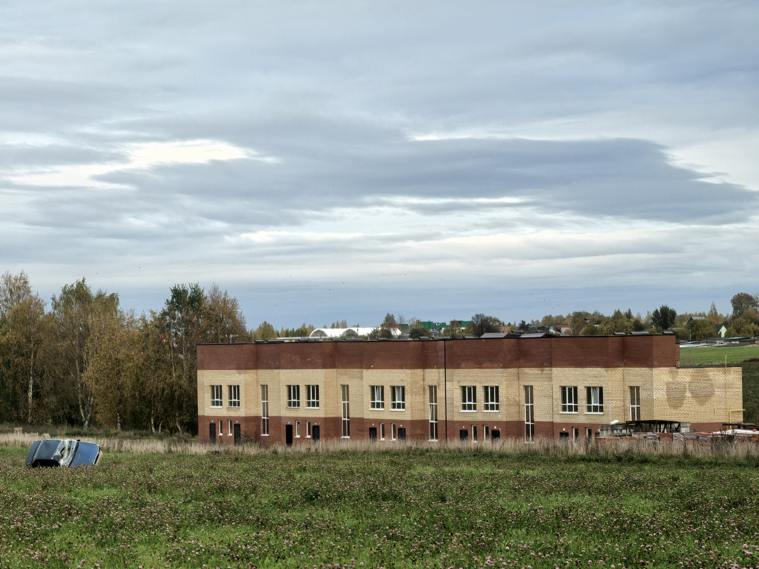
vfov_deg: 11.0
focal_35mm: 135
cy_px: 284
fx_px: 2960
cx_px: 380
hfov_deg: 14.6
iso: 64
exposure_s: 1/100
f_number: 3.4
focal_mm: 14.46
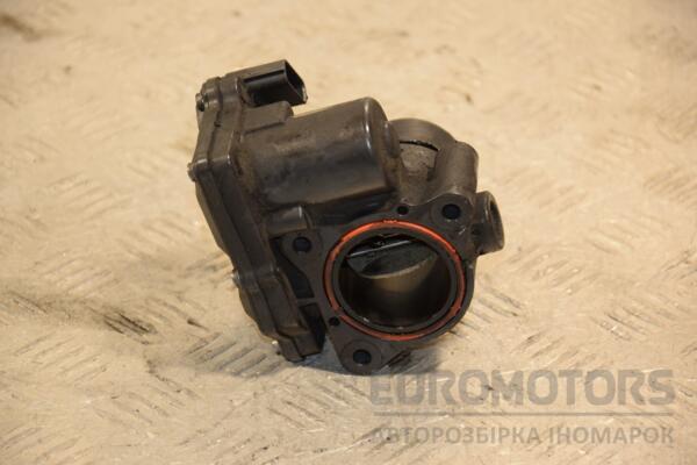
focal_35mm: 158
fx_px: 3049
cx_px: 348
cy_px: 232
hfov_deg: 13.0
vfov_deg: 8.7
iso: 800
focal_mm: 105
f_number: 5.6
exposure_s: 1/125
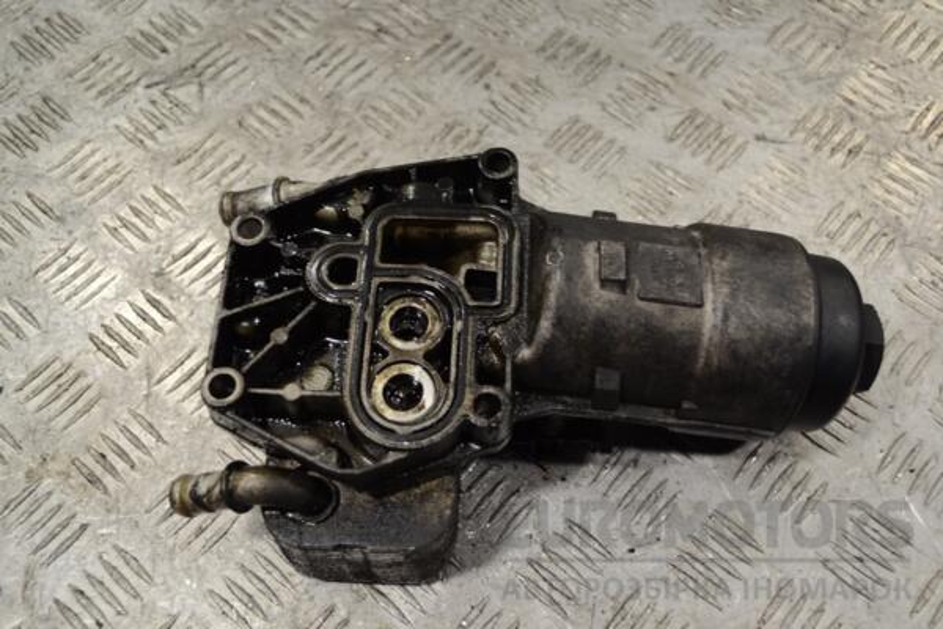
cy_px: 314
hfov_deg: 49.6
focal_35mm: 39
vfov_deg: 34.2
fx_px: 1022
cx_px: 472
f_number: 4.2
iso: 100
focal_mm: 26
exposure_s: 1/40
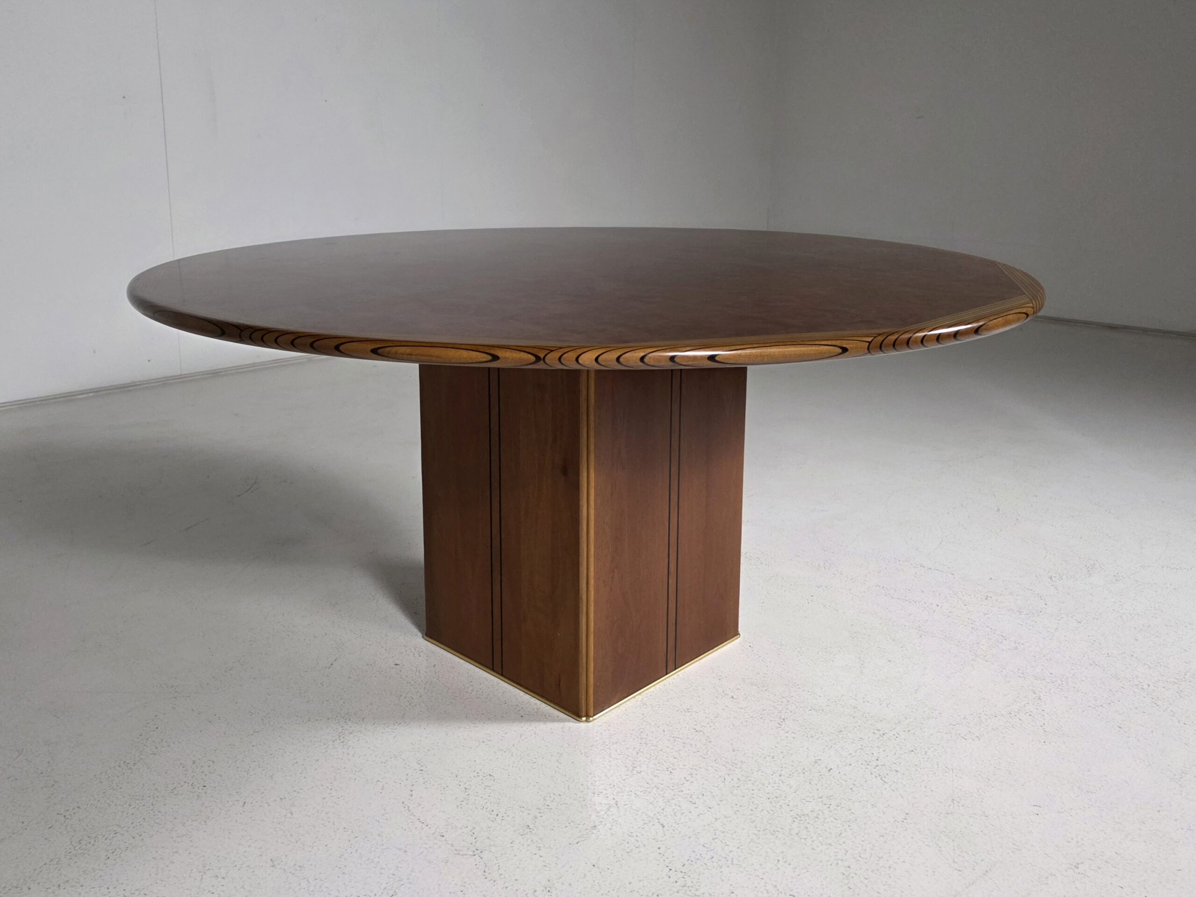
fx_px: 795
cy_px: 448
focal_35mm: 23
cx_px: 598
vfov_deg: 58.9
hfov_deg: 73.9
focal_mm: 6.3
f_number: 1.7
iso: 320
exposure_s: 1/101
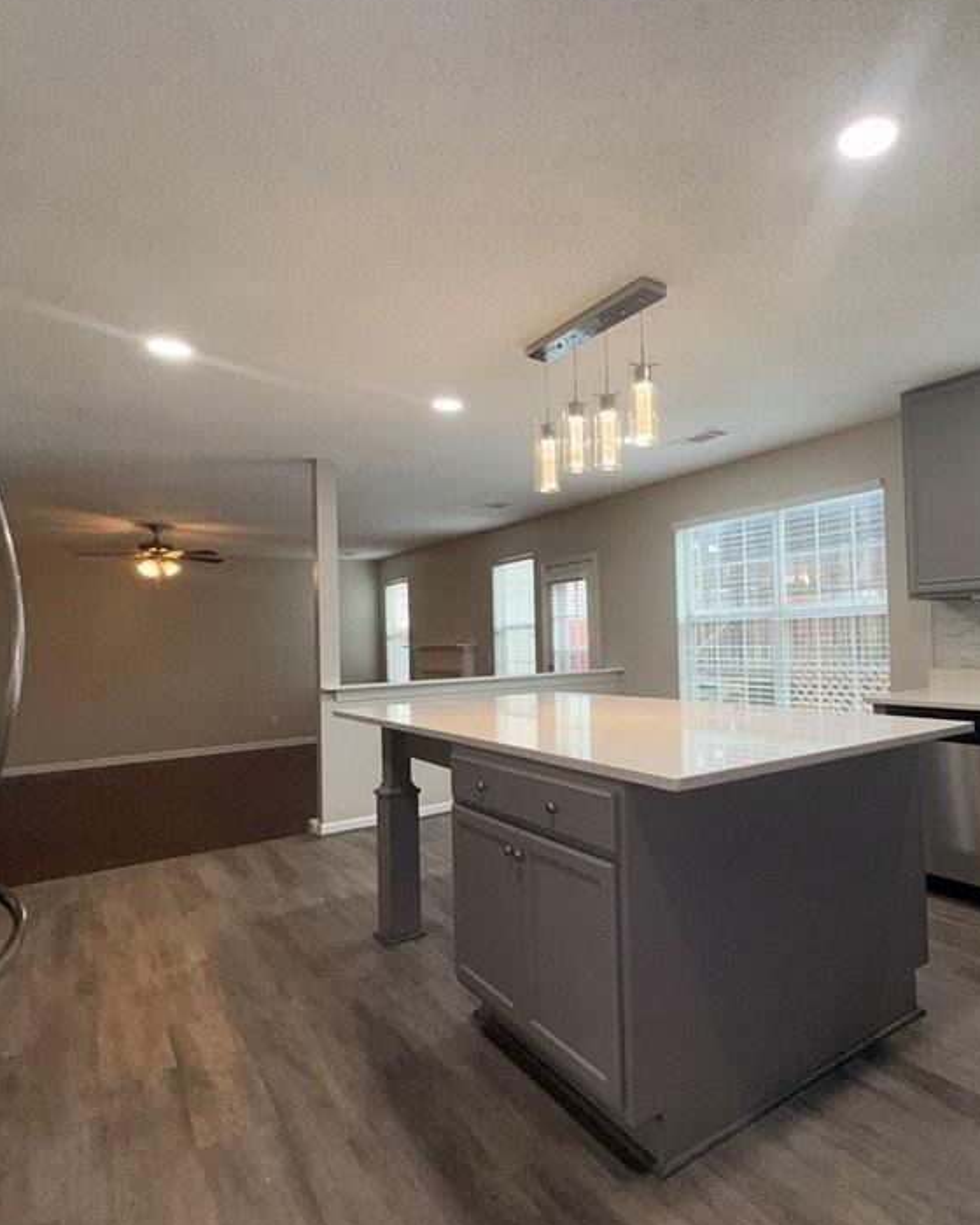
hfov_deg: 66.6
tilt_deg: +2.3
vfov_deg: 80.4
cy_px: 618
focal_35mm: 20
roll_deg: +1.4
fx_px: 725
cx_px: 639
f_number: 2.2
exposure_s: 1/122
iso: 64
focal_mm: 2.22
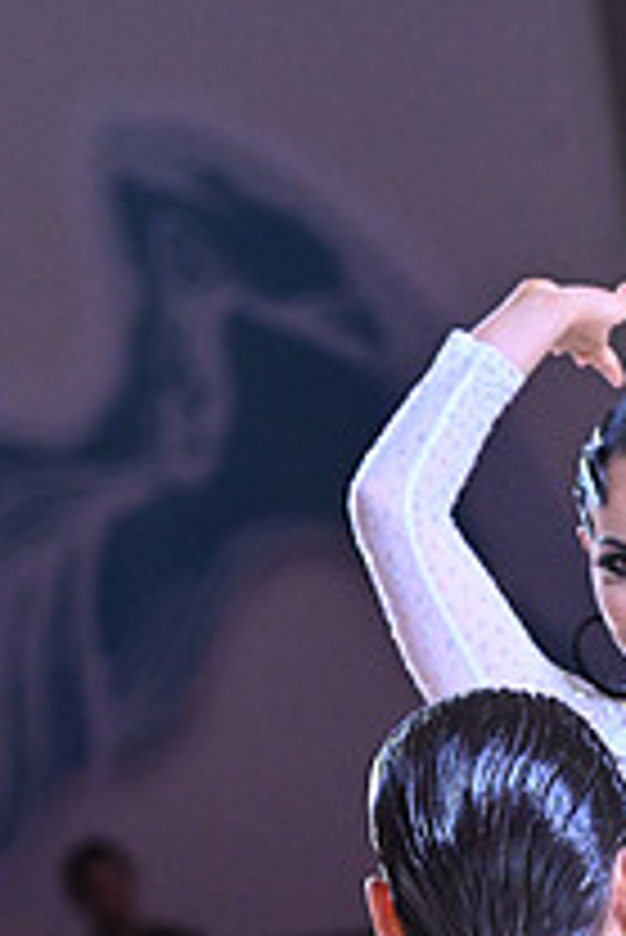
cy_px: 1224
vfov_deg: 4.2
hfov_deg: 2.8
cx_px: 412
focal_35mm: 487
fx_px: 12681
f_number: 6.3
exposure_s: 1/400
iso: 4000
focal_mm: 175
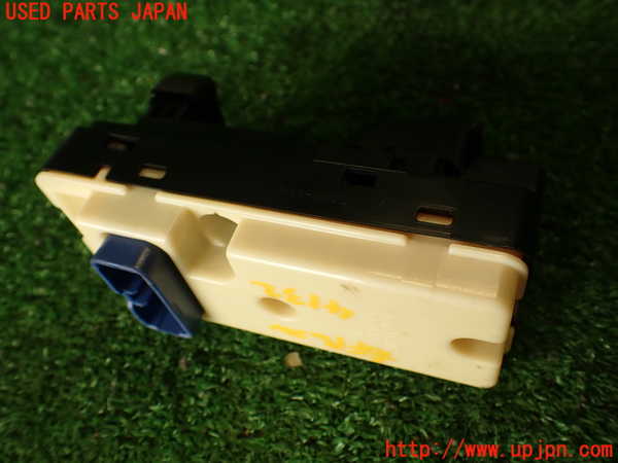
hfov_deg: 56.8
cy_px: 232
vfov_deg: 44.2
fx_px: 571
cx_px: 309
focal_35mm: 32
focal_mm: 5.79
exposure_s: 1/100
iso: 100
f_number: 2.4
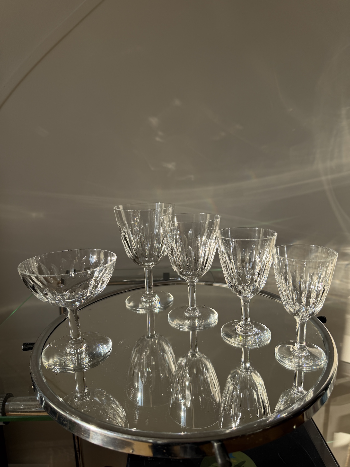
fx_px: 324
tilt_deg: -11.8
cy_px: 234
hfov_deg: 56.8
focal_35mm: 24
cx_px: 175
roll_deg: +1.6
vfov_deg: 71.6
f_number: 1.78
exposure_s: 1/1437
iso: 80
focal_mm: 6.76
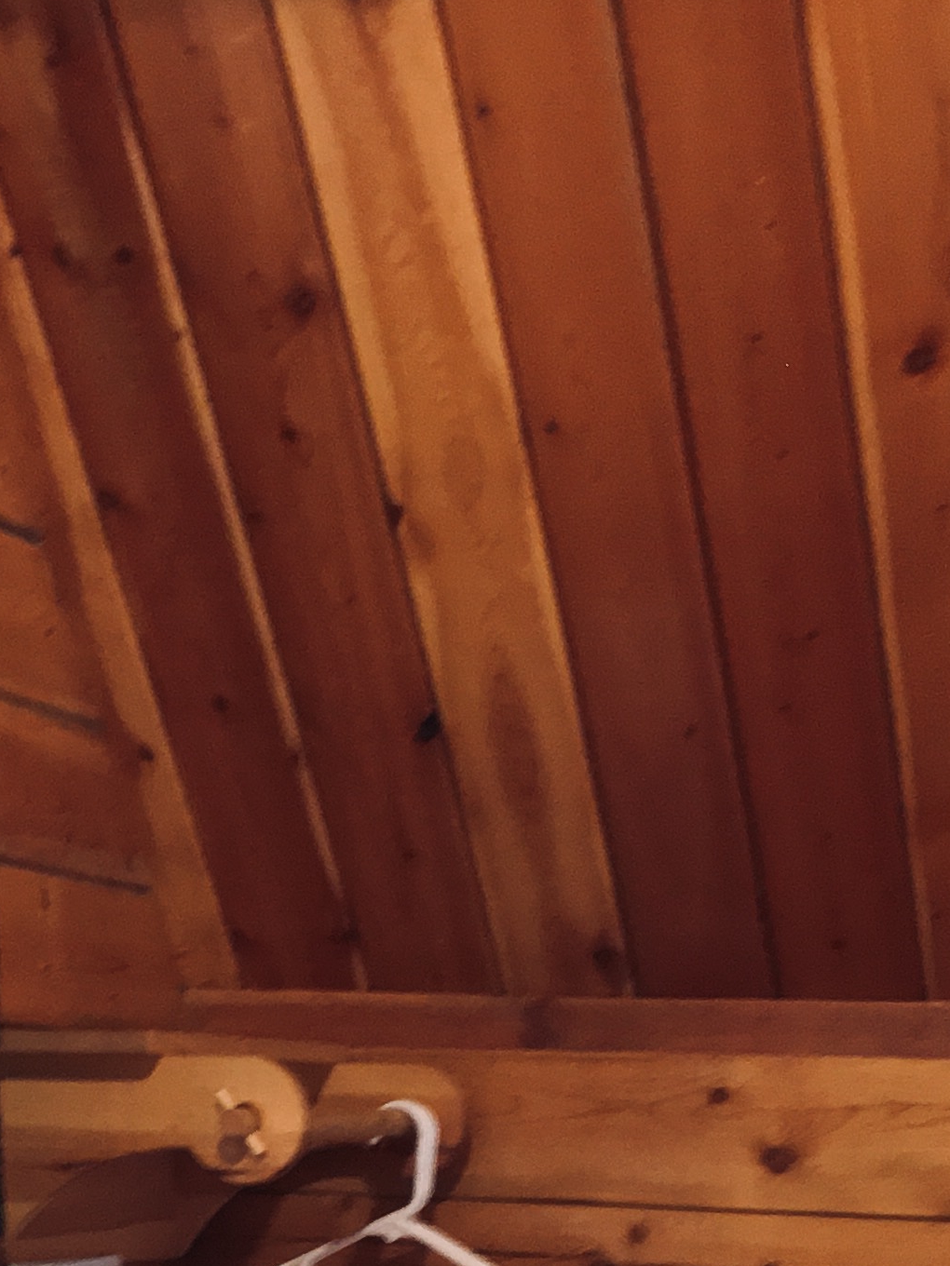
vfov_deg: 21.8
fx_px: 3147
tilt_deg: -2.7
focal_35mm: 86
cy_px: 1308
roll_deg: +0.2
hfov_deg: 17.0
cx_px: 115
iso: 200
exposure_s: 1/24
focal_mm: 4.15
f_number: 2.2
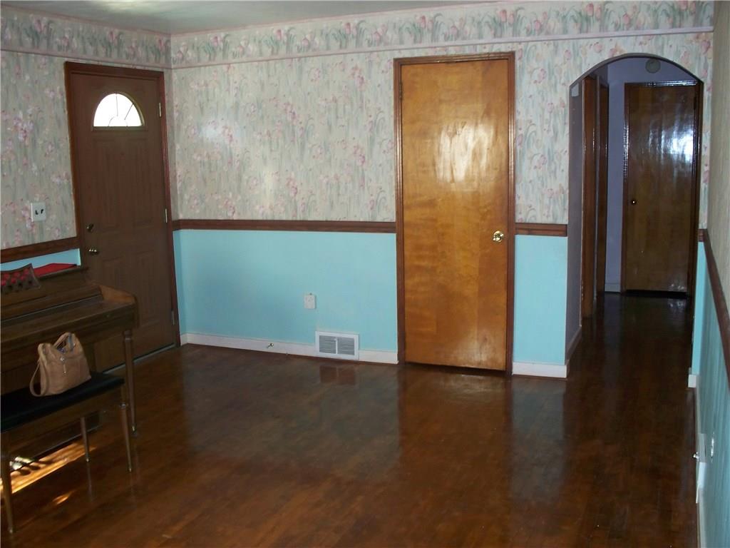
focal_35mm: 36
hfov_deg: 51.4
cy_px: 274
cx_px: 365
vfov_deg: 39.7
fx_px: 759
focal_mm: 7.54
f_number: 2.8
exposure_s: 1/30
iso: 200
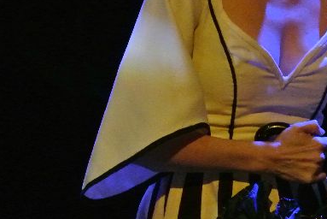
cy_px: 18
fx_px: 5645
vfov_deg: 2.2
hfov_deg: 3.3
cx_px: 217
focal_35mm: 621
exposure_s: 1/80
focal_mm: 110
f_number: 5.6
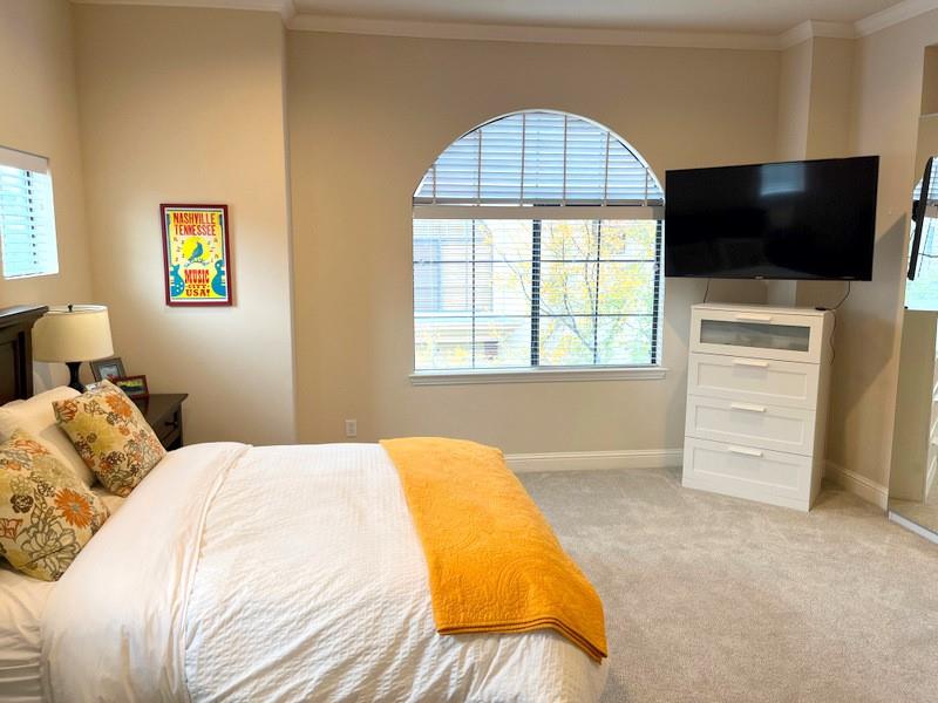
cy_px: 352
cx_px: 469
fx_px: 705
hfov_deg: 67.3
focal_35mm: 26
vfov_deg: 53.1
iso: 64
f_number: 1.6
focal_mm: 5.1
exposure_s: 1/60
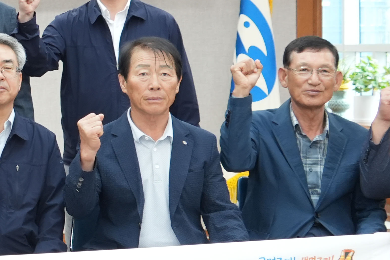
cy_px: 103
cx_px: -222
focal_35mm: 130
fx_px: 1408
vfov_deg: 10.5
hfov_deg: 14.5
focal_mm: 29
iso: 1250
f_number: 4.5
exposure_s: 1/125
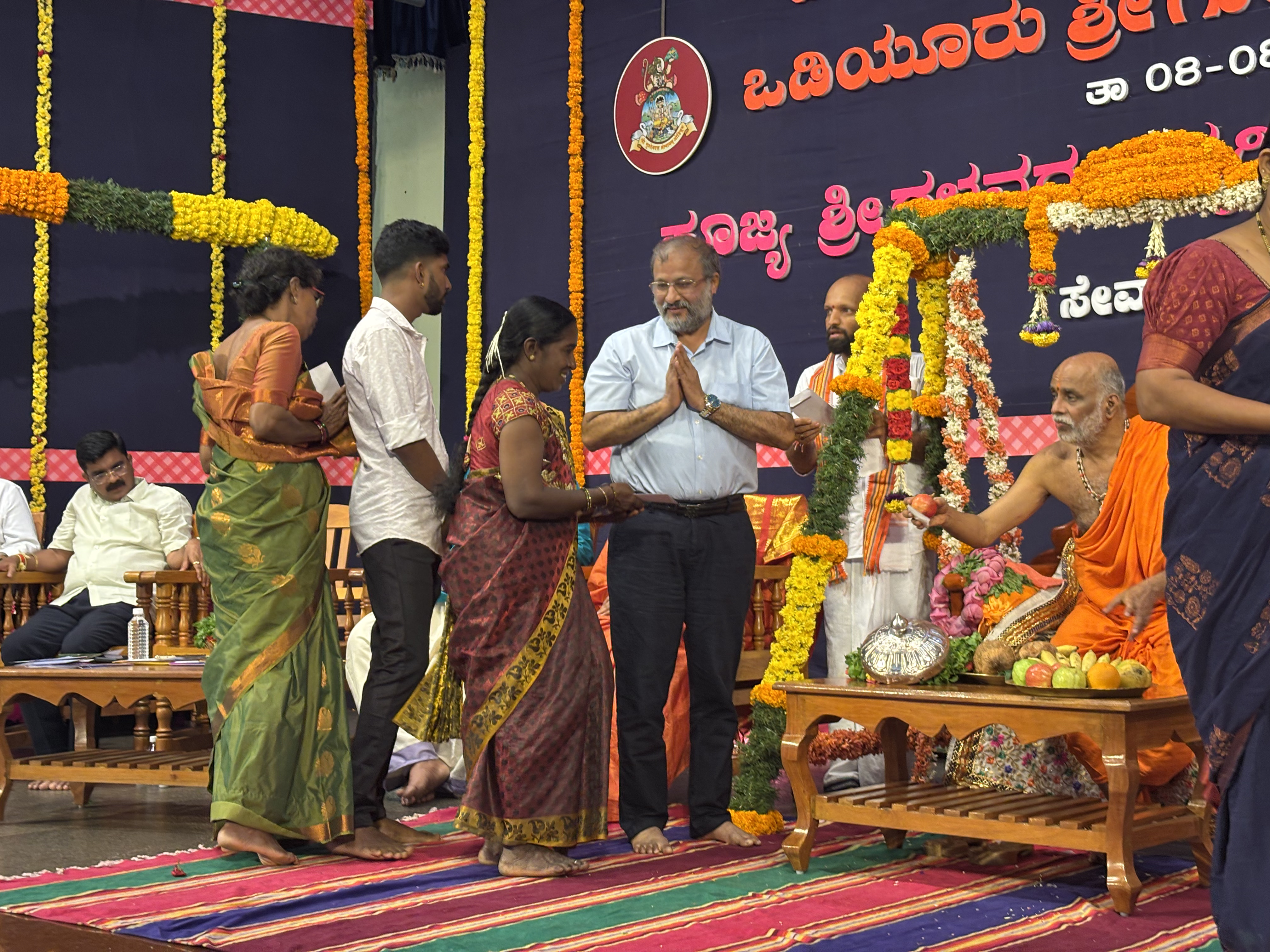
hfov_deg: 36.8
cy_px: 476
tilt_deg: +1.5
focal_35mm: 52
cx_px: 635
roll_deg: +0.3
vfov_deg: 28.0
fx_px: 1908
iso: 50
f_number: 1.6
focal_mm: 5.96
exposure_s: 1/51
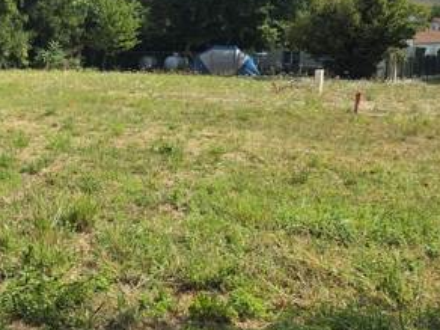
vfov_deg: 23.2
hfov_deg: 28.3
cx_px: -27
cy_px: 118
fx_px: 801
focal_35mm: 63
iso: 80
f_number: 1.7
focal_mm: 6.3
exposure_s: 1/5017
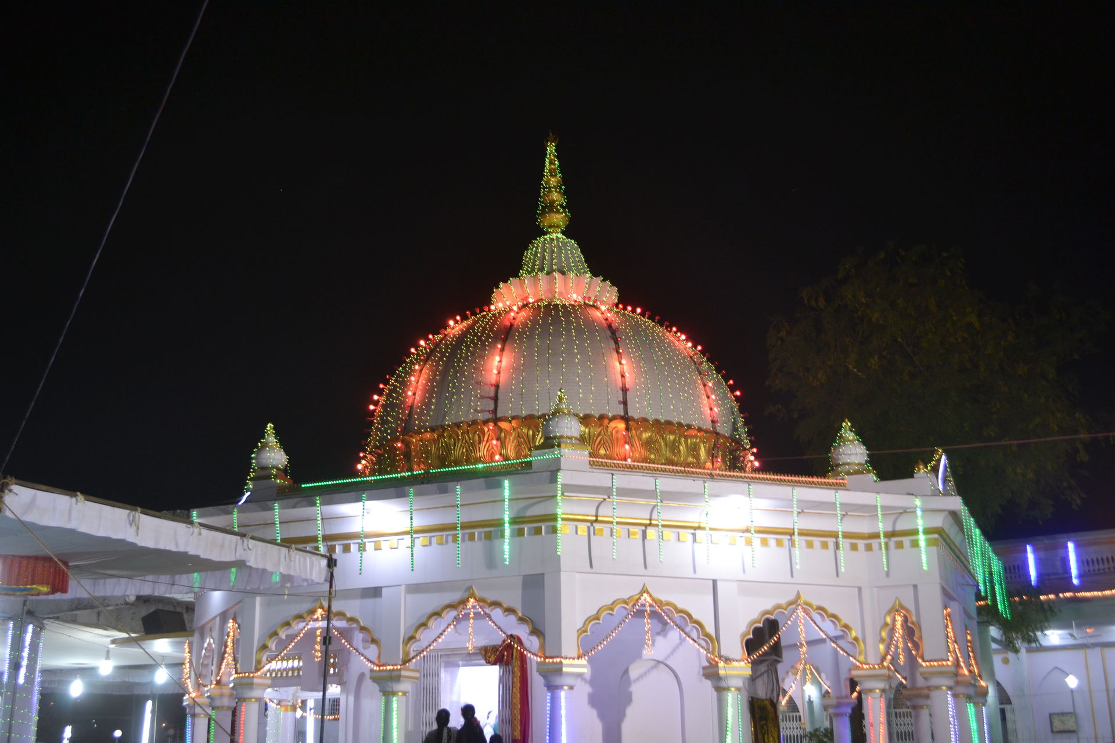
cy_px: 372
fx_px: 1208
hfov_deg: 49.6
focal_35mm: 39
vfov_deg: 34.2
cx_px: 558
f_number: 4.2
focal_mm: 26
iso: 400
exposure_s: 1/15
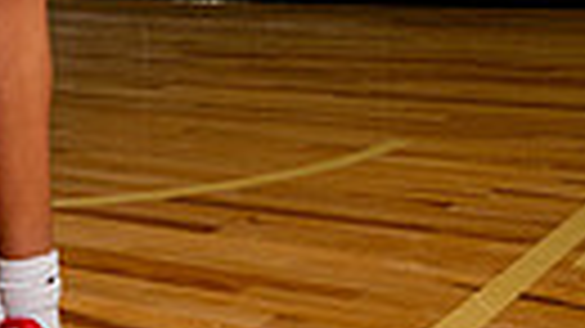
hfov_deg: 23.7
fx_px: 1349
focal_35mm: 87
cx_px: 36
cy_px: -575
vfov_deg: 10.7
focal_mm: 24
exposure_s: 1/200
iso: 640
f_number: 7.1
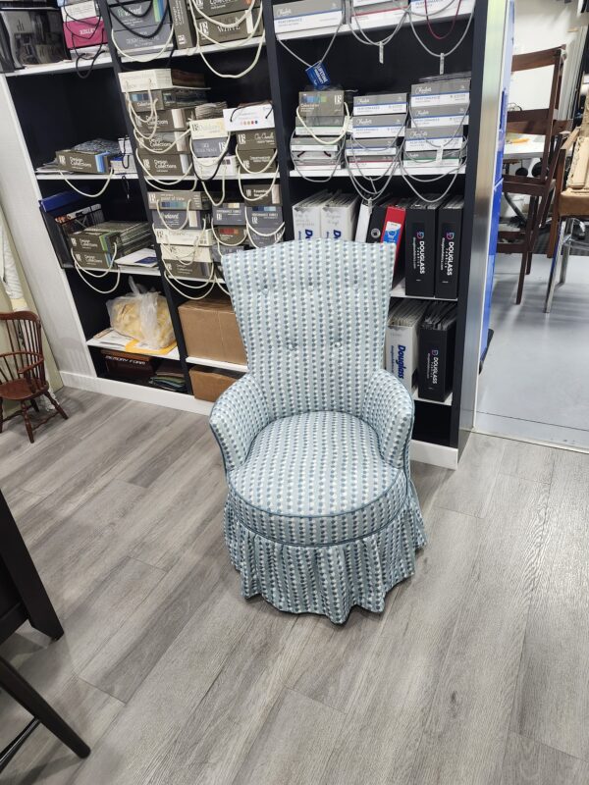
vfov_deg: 73.9
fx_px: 522
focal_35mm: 23
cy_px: 392
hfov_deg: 58.9
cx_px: 294
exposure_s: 1/120
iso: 400
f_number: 1.8
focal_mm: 5.54
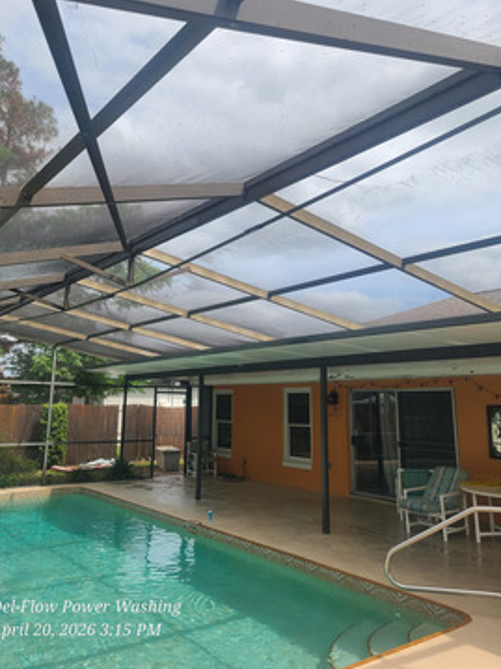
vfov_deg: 61.6
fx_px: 560
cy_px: 302
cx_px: 235
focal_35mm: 29
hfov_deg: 48.2
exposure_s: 1/1117
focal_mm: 5.4
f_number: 1.8
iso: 40
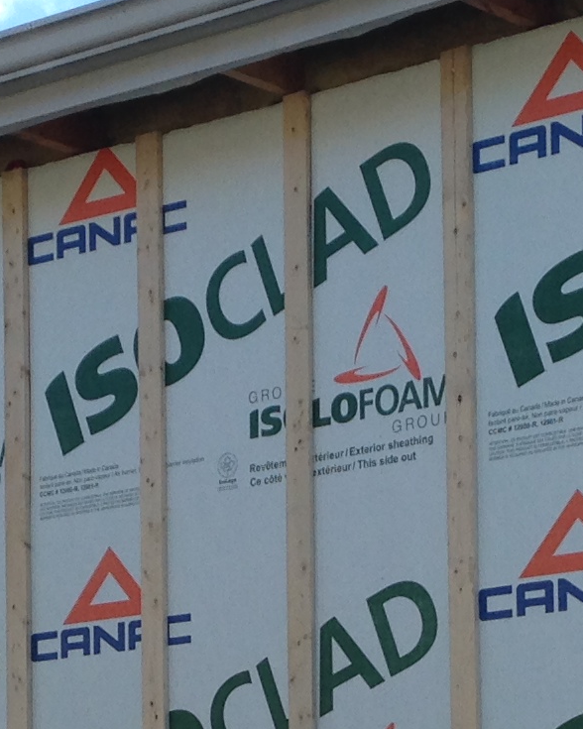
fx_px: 3084
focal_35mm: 143
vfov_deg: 13.2
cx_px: 304
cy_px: 818
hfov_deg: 10.8
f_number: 2.4
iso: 50
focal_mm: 4.12
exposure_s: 1/874
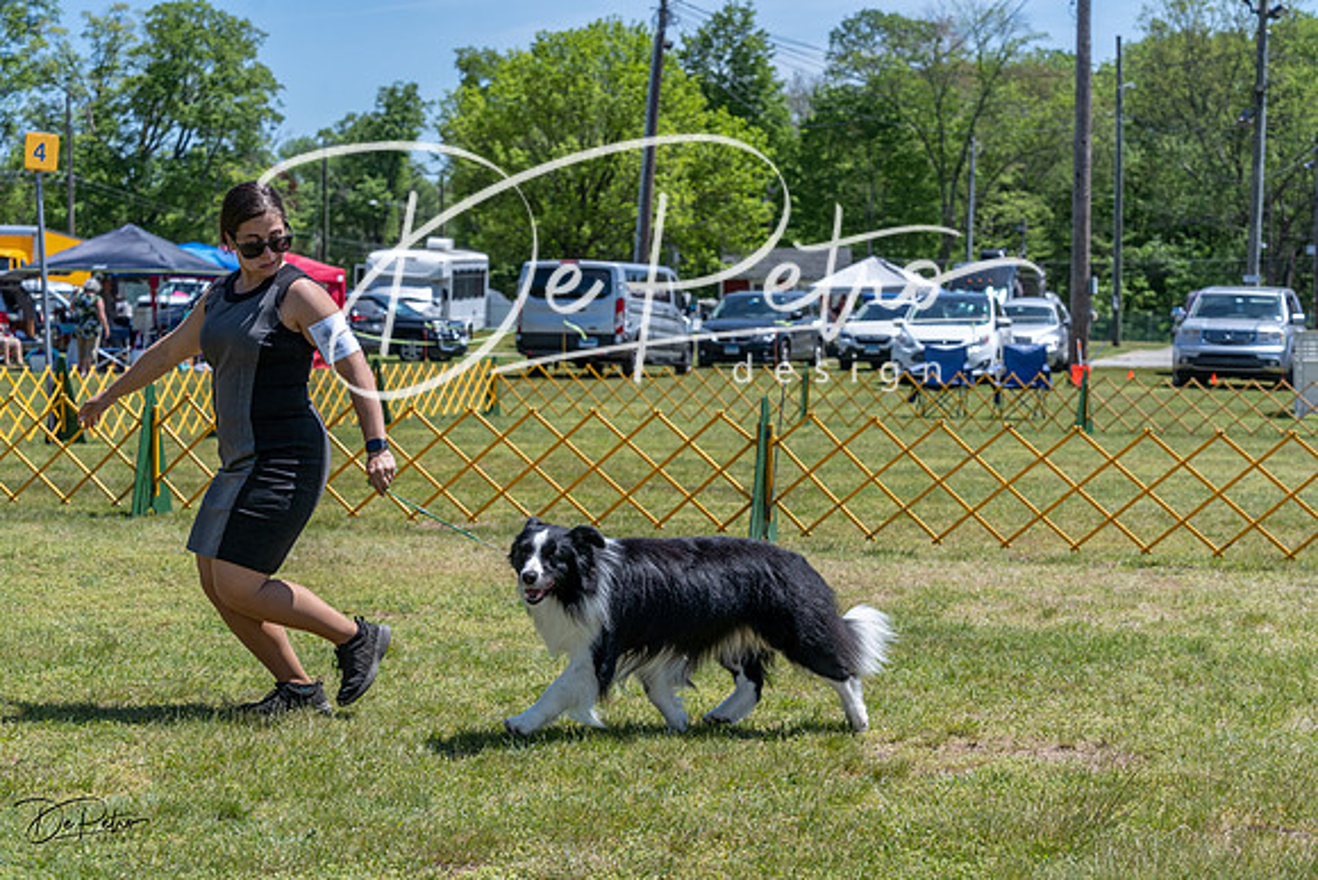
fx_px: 2563
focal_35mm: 70
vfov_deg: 19.5
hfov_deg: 28.8
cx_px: 659
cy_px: 440
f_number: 7.1
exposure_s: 1/1600
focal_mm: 70
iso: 640
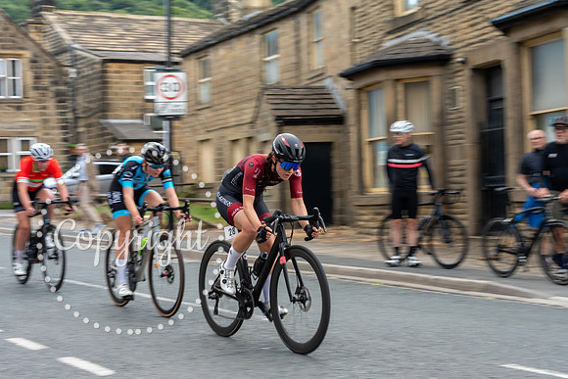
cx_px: 284
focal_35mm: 69
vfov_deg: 19.7
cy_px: 190
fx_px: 1089
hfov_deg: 29.2
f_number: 9
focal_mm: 69
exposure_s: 1/160
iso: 1250
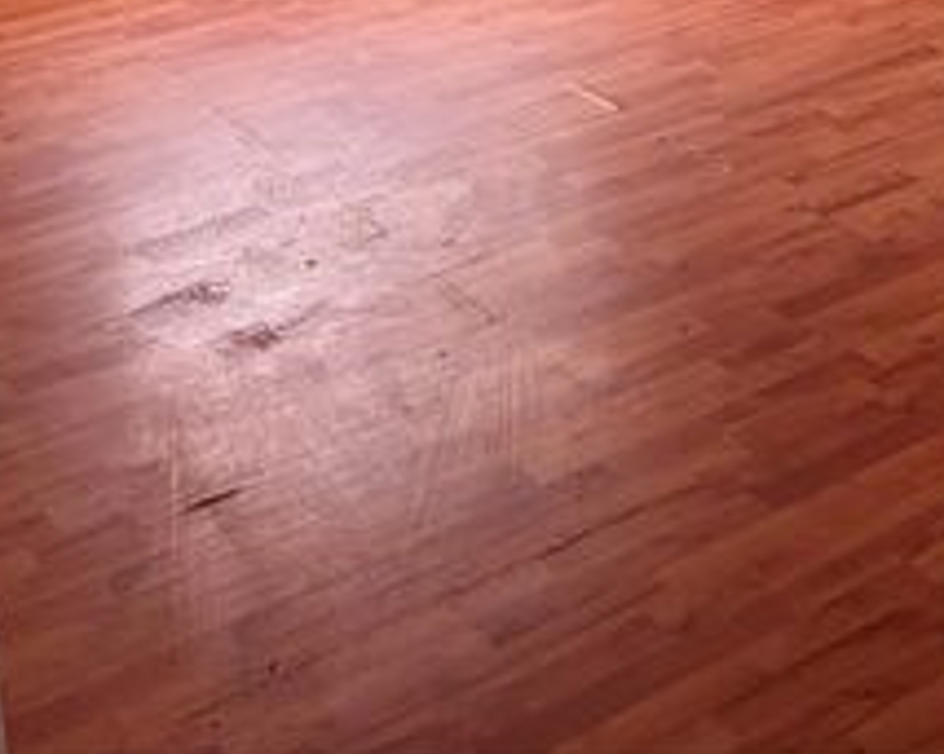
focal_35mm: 70
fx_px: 1955
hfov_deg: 24.0
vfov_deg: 19.7
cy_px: -287
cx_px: 1217
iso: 64
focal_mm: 6.76
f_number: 1.78
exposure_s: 1/121
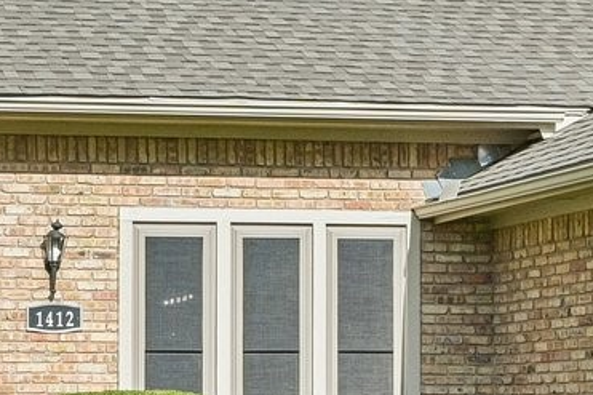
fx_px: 1910
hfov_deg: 17.1
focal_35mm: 116
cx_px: -62
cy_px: 164
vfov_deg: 11.8
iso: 400
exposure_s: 1/1000
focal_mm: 21
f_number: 8
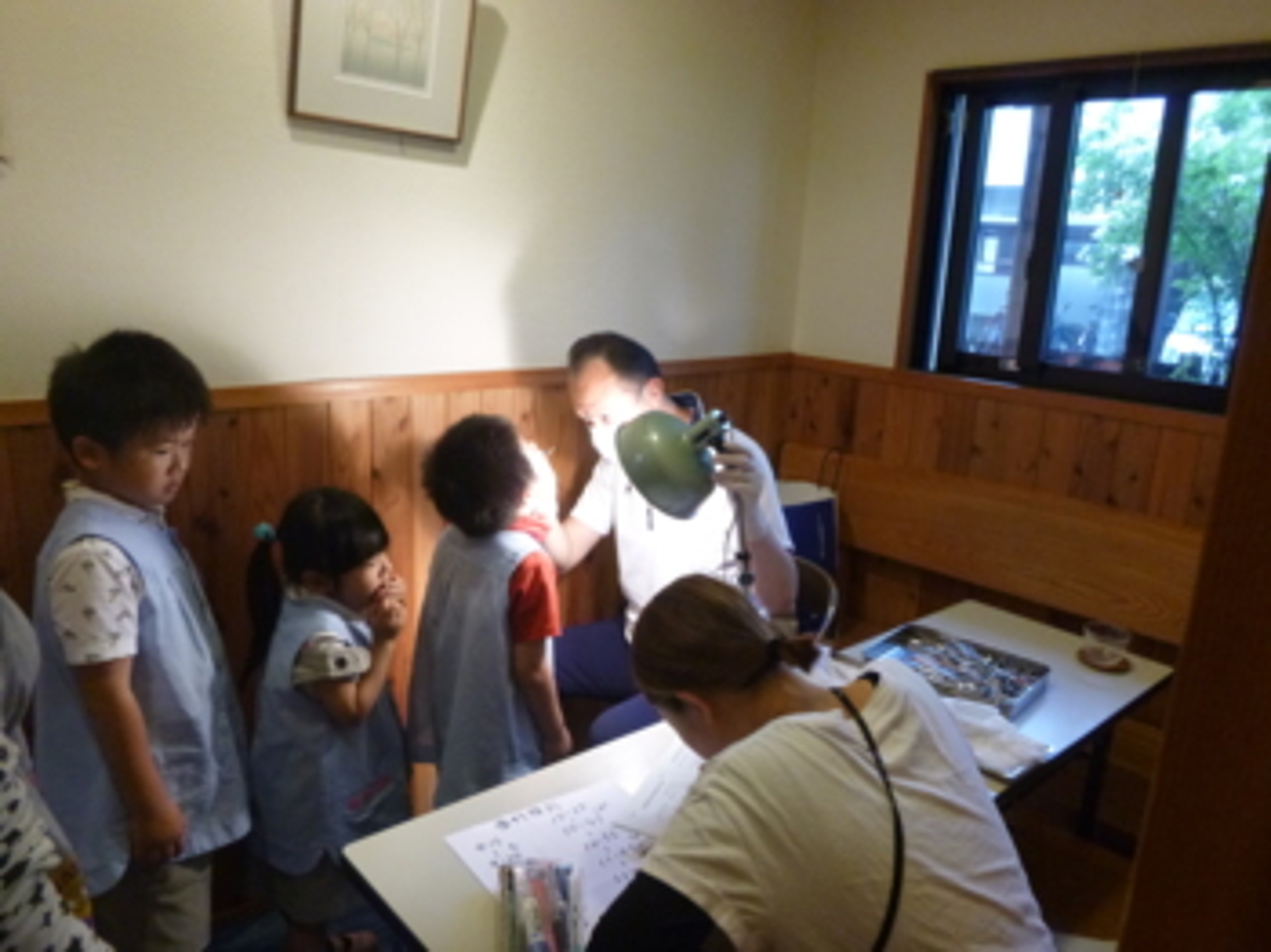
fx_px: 917
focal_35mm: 25
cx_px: 636
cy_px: 476
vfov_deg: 54.8
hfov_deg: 69.4
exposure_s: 1/30
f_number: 3.9
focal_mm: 4.5
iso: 400
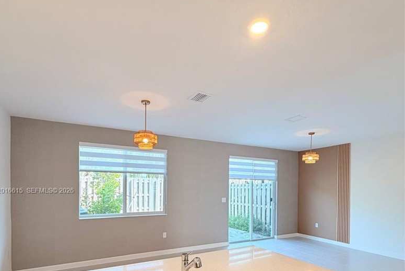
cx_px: 197
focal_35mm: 20
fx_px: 225
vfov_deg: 59.8
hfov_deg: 83.9
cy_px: 191
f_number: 2.2
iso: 160
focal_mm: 2.22
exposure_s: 1/120
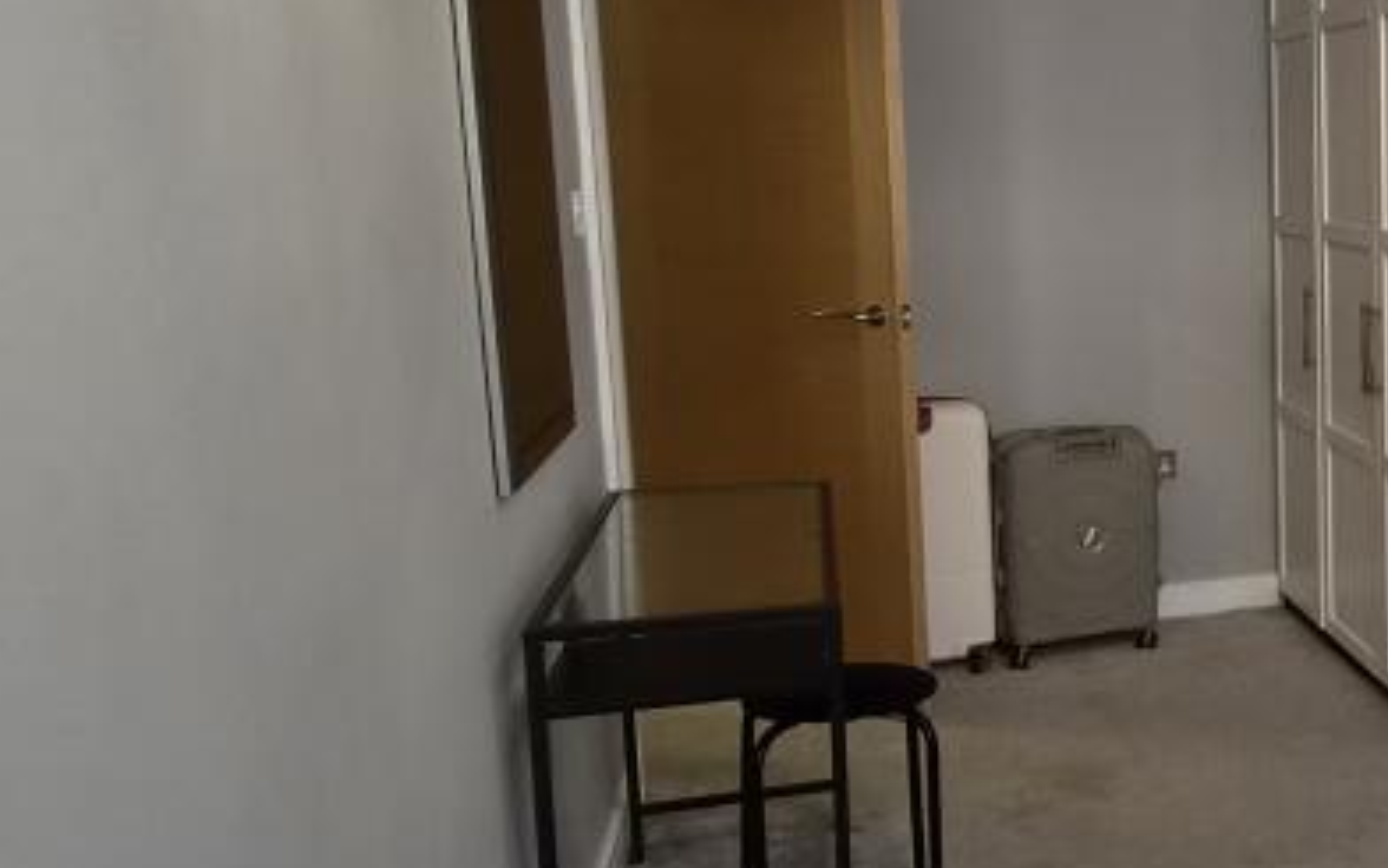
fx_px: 1362
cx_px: 1700
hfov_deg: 38.4
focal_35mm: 36
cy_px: 439
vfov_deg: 35.3
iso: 250
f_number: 2.2
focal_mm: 2.2
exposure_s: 1/50
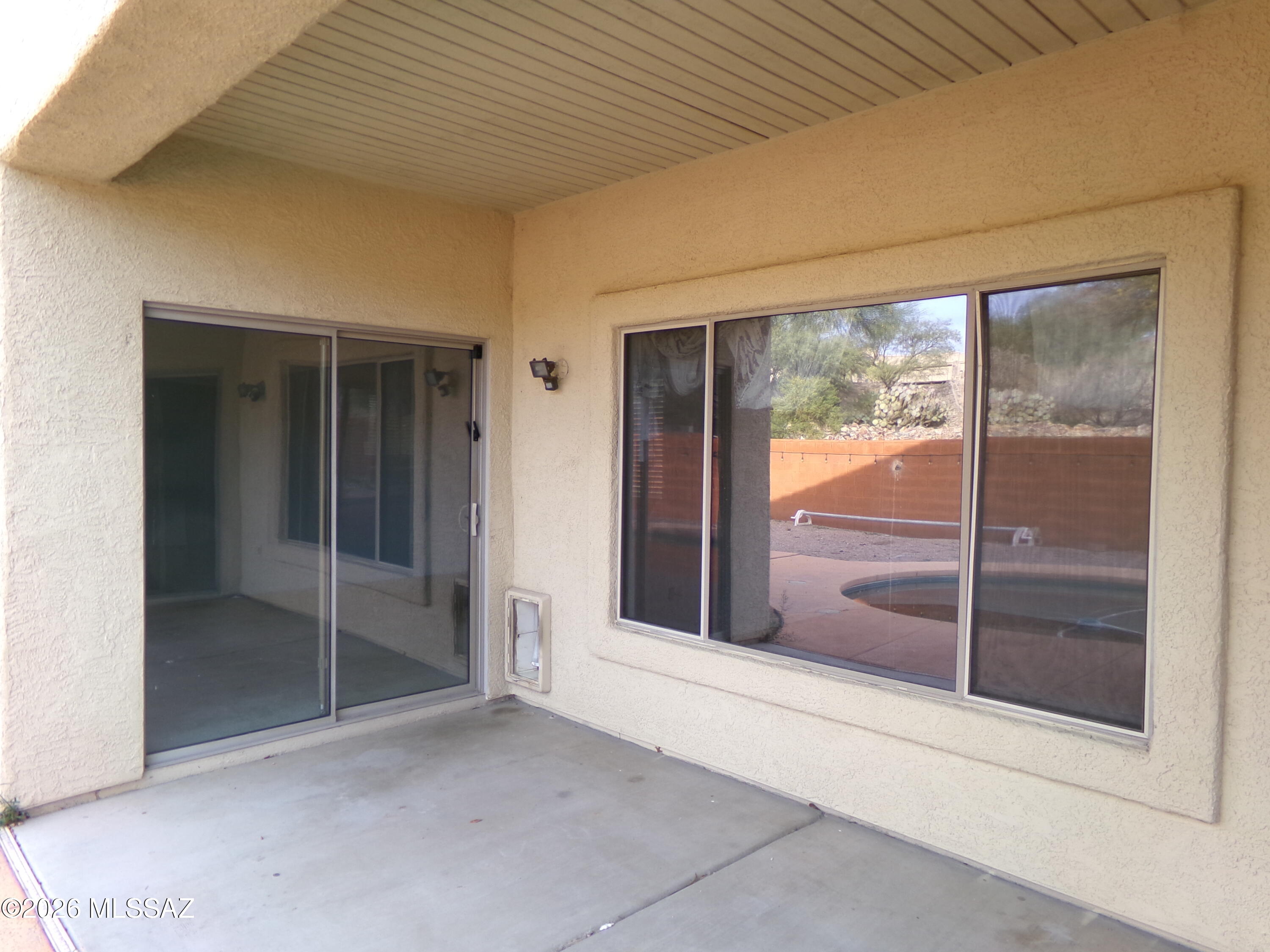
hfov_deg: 71.6
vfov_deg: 56.8
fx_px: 881
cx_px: 635
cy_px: 476
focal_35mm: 24
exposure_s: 1/70
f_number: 3.7
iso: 100
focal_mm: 4.3
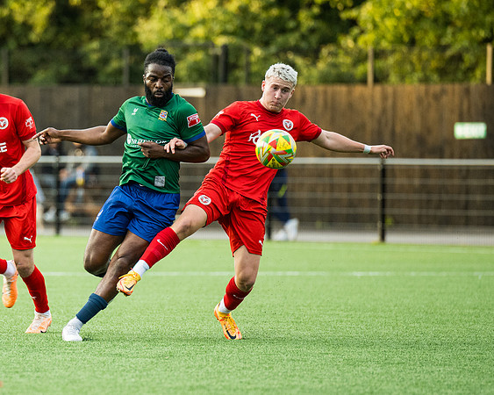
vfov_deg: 3.2
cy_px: 187
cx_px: 67
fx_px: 7082
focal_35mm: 485
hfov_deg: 4.0
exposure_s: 1/800
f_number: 2.8
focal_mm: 200
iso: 800
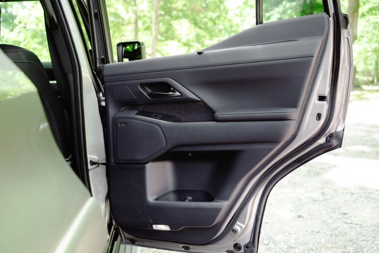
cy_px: 126
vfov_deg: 38.9
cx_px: 190
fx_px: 358
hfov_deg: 55.8
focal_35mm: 34
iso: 640
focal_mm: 34
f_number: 3.2
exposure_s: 1/250
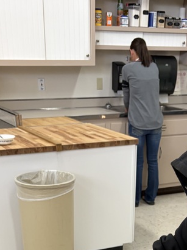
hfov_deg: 22.5
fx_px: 469
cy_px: 302
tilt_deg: -28.4
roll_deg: -1.1
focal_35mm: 65
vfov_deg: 26.4
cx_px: 115
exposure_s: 1/60
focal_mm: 5.96
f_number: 1.6
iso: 100
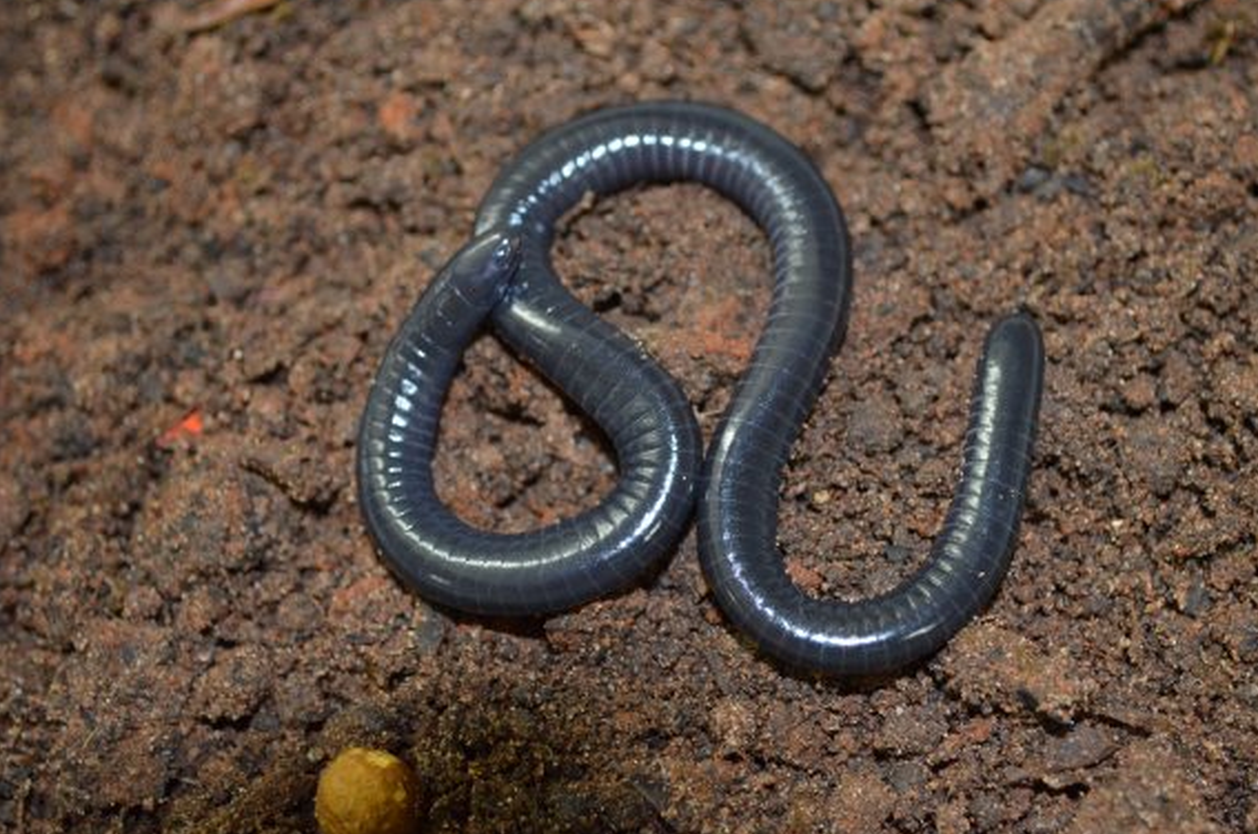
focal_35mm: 55
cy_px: 416
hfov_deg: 36.3
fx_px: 1919
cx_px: 674
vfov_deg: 24.5
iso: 1400
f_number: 5
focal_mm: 34
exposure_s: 1/60
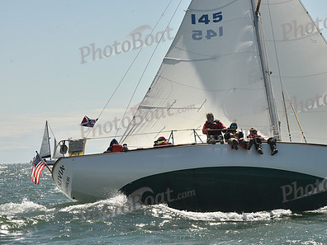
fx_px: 1596
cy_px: 150
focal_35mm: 169
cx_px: 239
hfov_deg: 11.7
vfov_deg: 8.8
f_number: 13
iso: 320
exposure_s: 1/800
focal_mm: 120
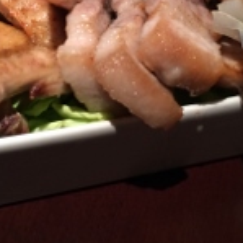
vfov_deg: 24.4
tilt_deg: -37.7
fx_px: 548
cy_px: 29
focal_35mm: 69
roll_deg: -4.8
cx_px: 104
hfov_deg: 25.0
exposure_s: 1/30
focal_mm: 4.15
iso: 80
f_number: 2.2
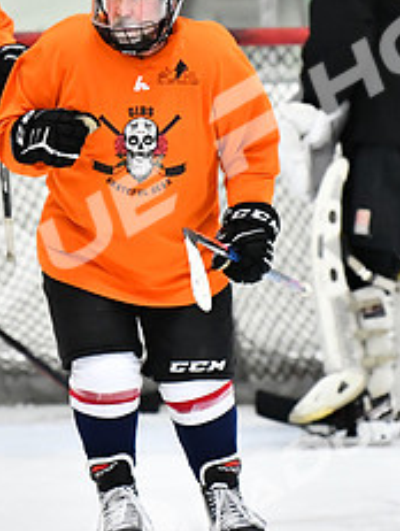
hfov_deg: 2.3
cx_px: 83
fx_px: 10002
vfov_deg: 3.0
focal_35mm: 651
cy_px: 213
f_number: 2.8
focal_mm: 180
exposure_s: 1/1250
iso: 5000
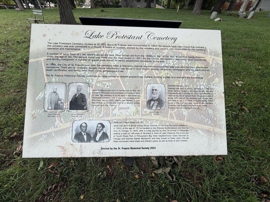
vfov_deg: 85.7
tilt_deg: -40.1
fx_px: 109
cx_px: 135
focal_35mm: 14
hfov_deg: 102.1
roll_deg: -1.5
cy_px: 101
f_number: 2.2
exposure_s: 1/658
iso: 40
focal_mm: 2.22
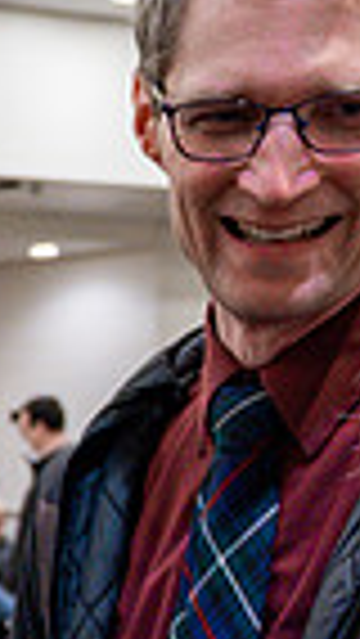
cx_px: -861
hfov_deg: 7.5
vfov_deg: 15.5
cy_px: 715
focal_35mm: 135
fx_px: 2288
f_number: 4
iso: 1250
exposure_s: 1/125
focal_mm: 24
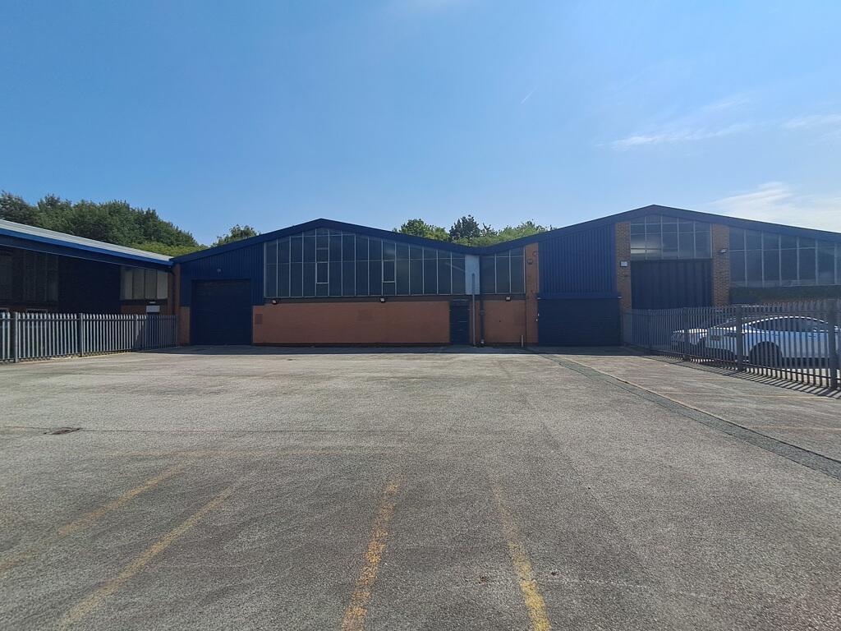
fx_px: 389
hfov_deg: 94.5
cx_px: 420
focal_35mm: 16
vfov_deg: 78.1
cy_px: 316
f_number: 2.2
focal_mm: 1.64
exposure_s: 1/2985
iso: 40
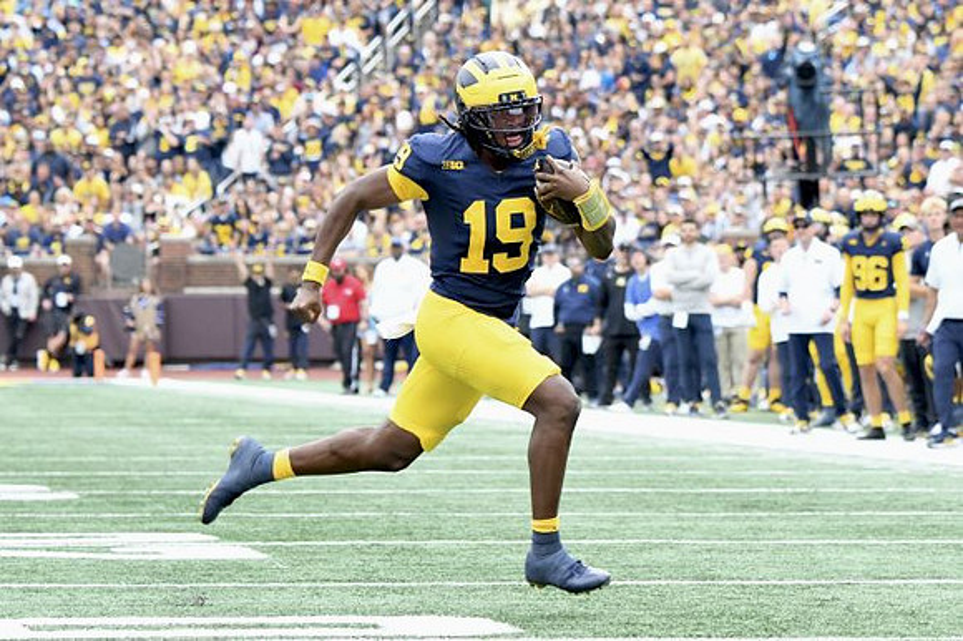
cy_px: 320
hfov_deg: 8.9
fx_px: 6202
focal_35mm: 232
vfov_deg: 5.9
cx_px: 482
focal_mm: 155
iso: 1000
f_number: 5
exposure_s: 1/1000
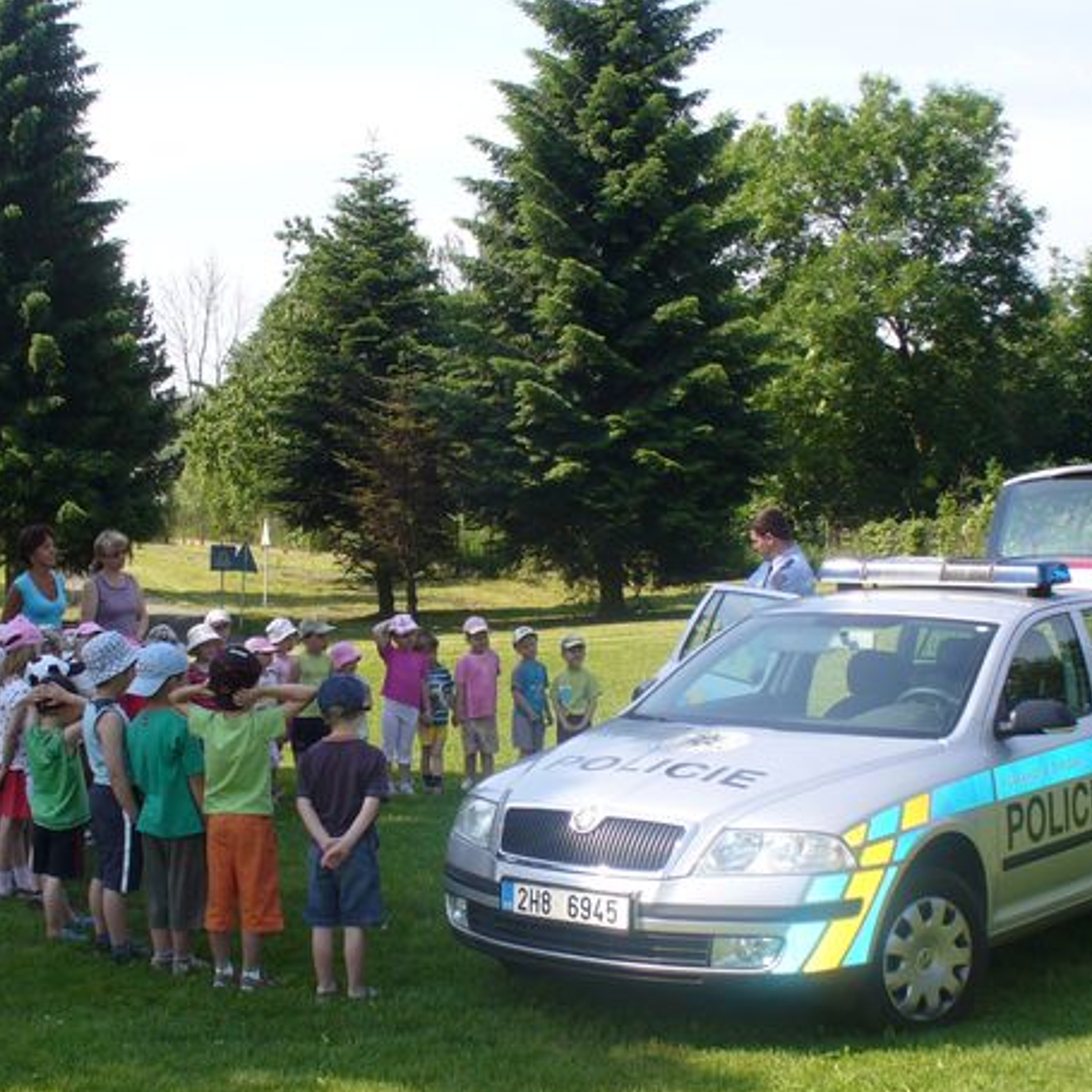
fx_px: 1642
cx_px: 533
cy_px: 524
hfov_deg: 36.8
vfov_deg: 36.8
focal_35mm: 46
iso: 80
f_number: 5.6
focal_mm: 6.1
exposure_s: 1/160
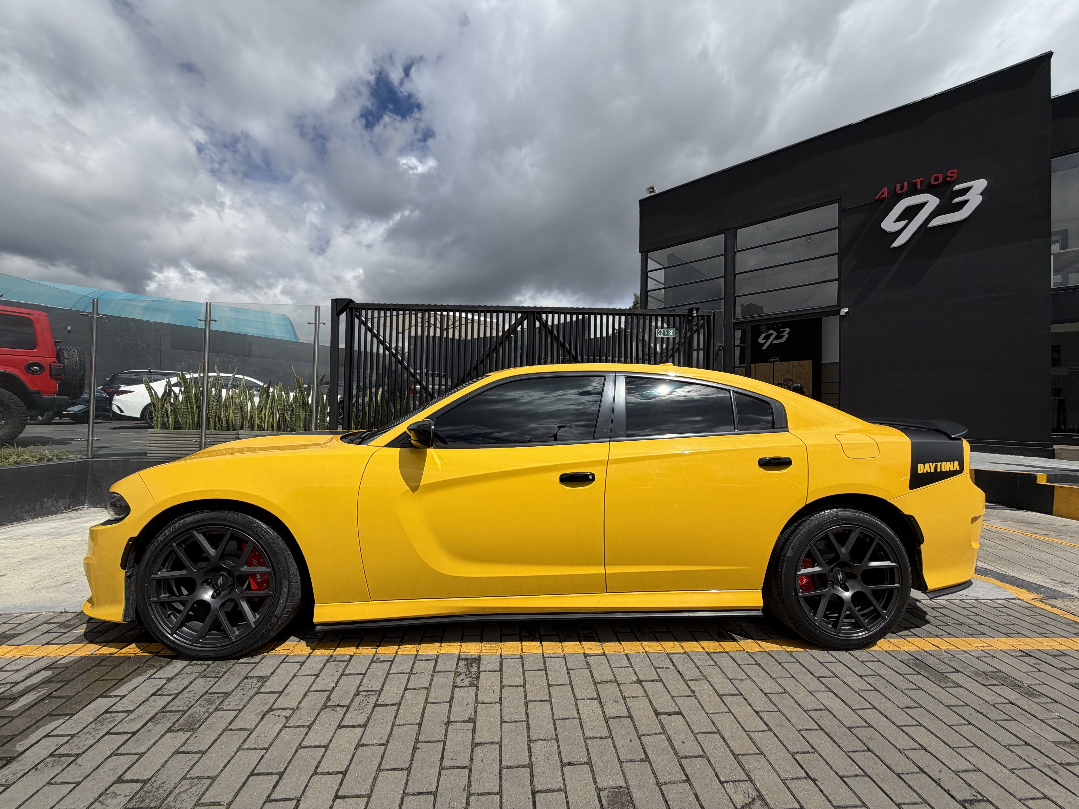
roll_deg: -1.0
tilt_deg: +0.5
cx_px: 540
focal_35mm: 14
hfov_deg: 102.1
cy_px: 404
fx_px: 436
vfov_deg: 85.7
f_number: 2.2
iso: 20
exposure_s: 1/1431
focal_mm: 2.22
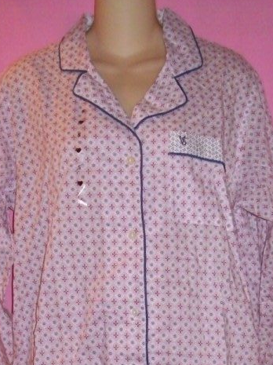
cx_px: 148
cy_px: 305
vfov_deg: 30.3
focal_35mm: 62
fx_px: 653
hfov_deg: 23.6
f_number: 2.7
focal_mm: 6
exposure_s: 1/64
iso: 160
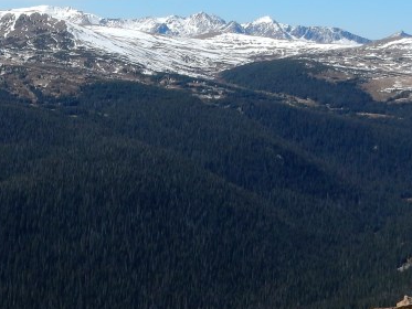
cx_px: 24
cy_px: 57
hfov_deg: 16.4
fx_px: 1405
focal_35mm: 118
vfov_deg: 12.5
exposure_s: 1/1250
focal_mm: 7.6
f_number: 4.2
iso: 125
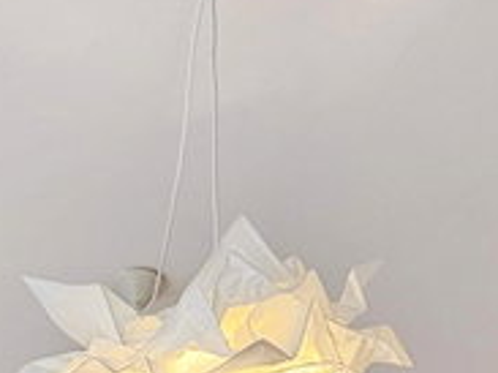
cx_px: 83
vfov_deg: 13.0
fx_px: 1093
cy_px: 961
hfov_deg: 25.1
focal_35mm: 76
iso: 100
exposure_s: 1/50
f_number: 2.2
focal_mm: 2.2
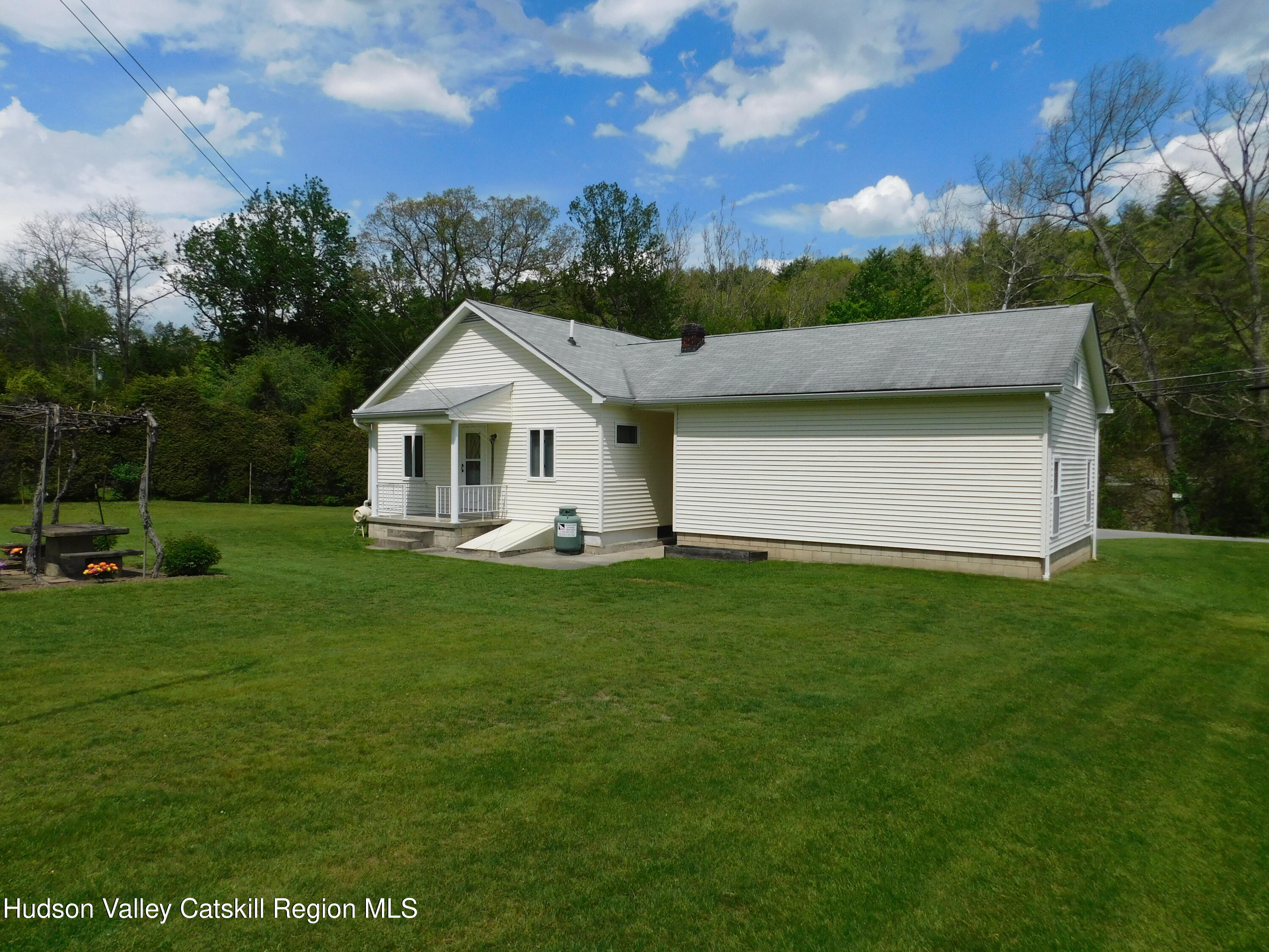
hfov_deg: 73.9
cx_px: 634
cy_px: 476
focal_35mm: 23
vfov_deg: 58.9
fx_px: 843
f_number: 6
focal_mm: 4
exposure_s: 1/640
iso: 125
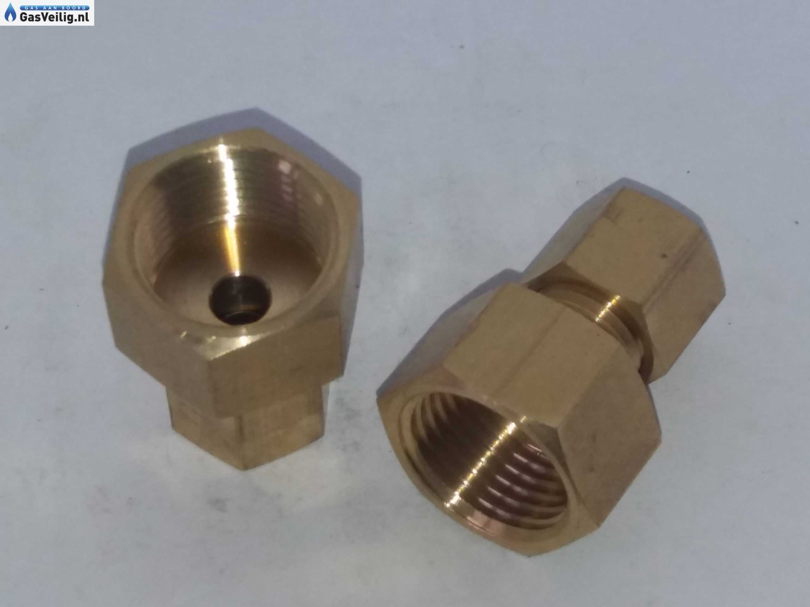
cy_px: 304
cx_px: 405
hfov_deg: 63.4
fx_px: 655
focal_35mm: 28
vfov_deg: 49.7
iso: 64
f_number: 1.9
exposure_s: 1/295
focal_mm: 3.7
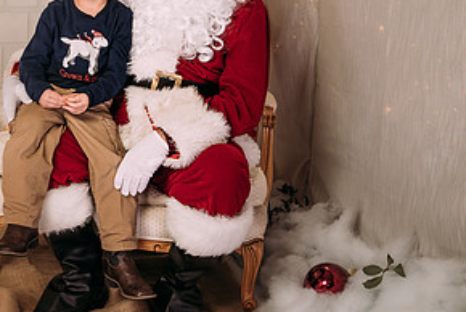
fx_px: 1011
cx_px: 17
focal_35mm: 78
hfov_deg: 24.9
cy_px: 105
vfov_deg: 17.5
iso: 200
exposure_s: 1/125
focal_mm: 35
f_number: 5.6
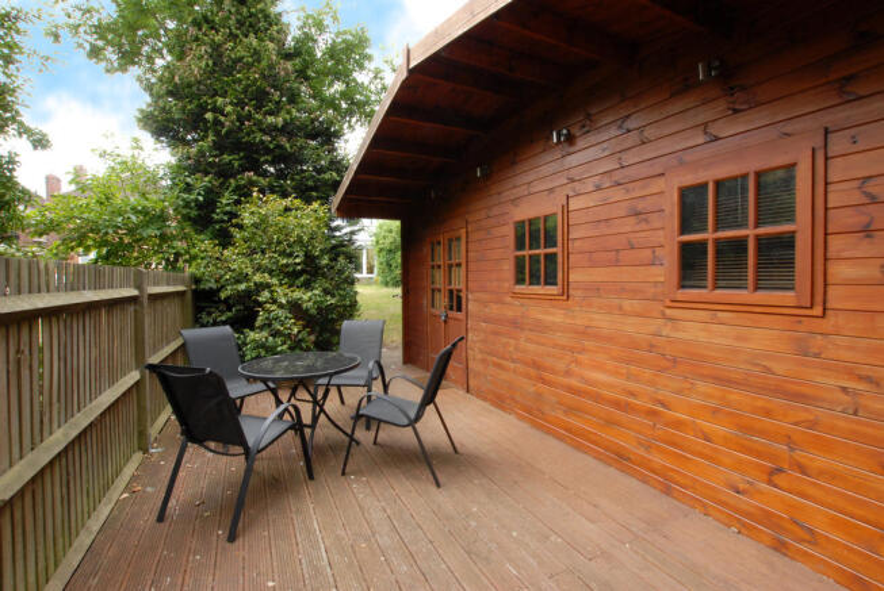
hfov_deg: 100.3
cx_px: 442
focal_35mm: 15
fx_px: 369
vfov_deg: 77.5
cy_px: 296
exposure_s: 1/13
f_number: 16
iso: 400
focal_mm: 10
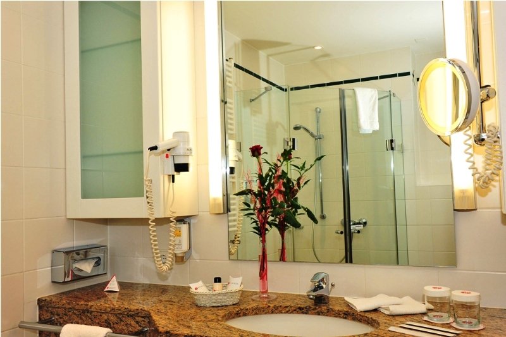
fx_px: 478
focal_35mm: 34
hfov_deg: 55.8
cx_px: 253
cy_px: 168
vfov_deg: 38.9
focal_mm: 34
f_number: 13
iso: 1250
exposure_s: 1/80
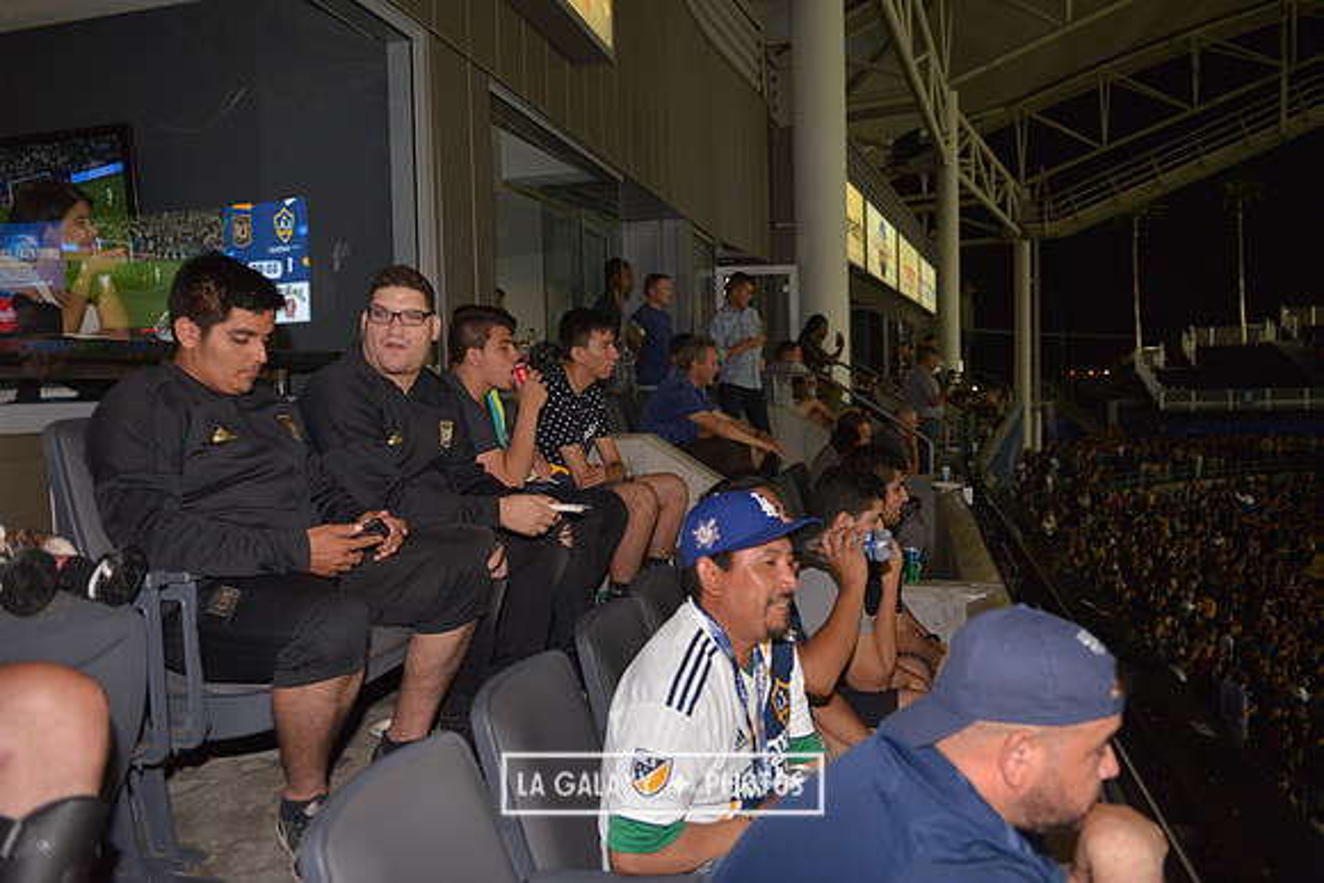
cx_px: 662
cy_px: 442
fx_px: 993
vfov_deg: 48.0
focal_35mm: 27
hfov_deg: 67.4
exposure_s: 1/1000
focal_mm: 27
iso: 1600
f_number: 3.2
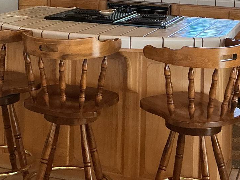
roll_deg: -2.6
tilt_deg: -1.9
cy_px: -34
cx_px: 84
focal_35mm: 83
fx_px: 575
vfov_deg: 17.0
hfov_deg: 23.5
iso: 200
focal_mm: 3
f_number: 1.8
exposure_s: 1/60
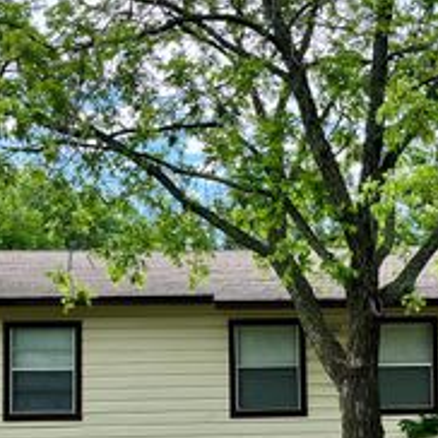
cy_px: 372
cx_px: 286
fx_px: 902
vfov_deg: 26.6
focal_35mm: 63
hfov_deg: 27.2
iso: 50
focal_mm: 5.1
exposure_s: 1/583
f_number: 1.6
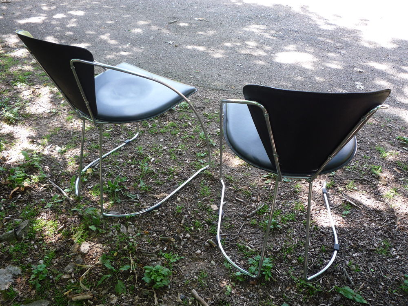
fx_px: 354
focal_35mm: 30
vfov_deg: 46.8
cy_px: 153
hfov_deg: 60.0
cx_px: 204
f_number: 3.3
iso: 100
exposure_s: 1/50
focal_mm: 5.2
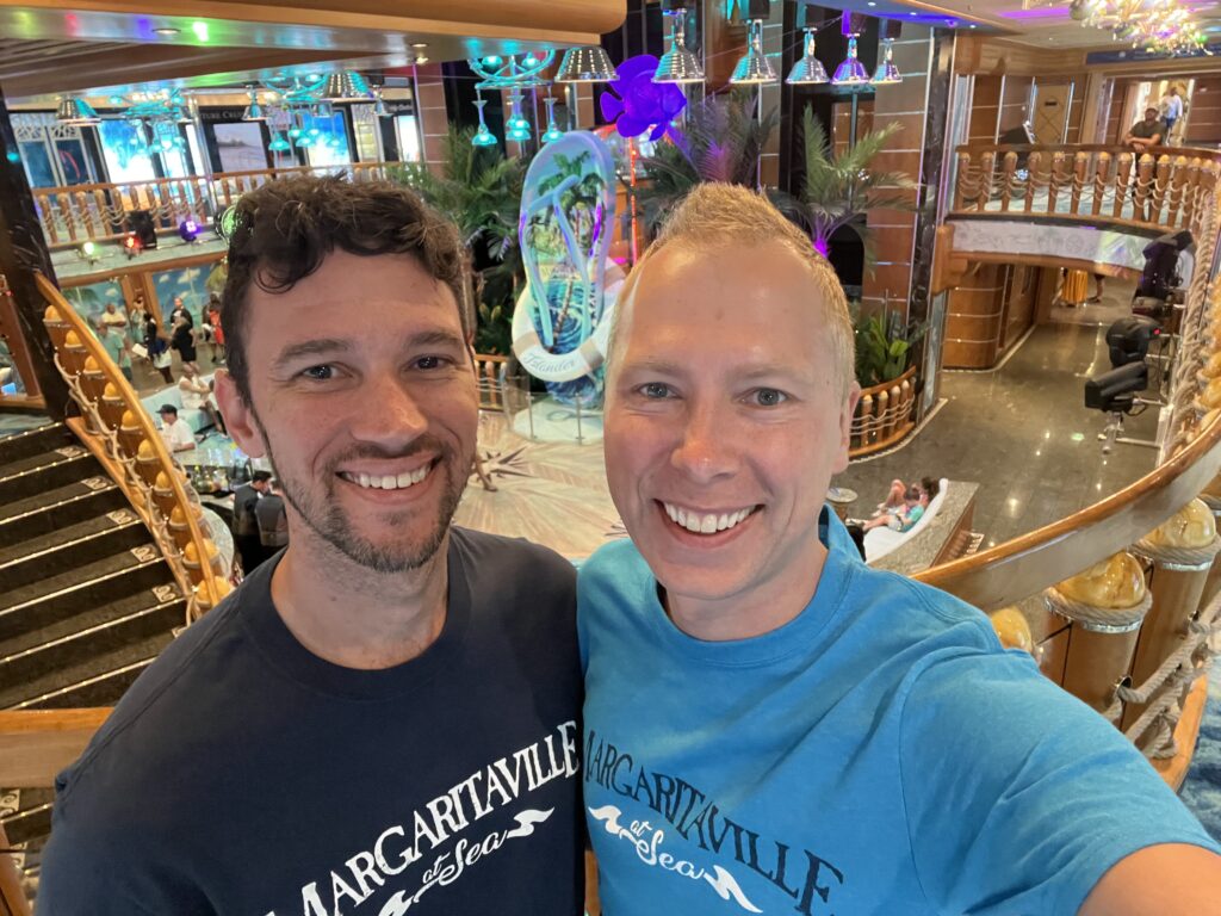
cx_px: 610
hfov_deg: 73.9
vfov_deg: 58.9
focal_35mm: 23
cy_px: 458
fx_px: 811
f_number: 2.2
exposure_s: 1/30
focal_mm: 2.71
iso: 640
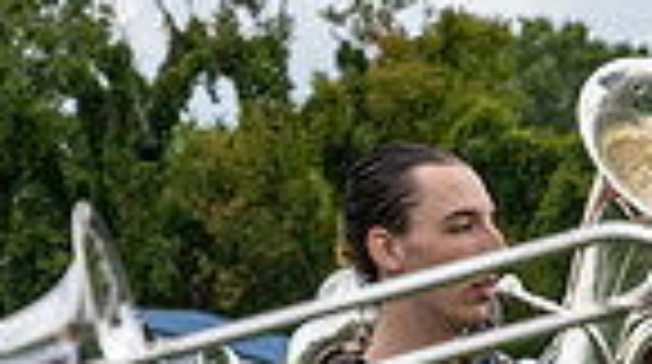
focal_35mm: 294
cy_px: 411
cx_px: 1025
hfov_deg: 7.2
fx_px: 5074
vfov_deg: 4.1
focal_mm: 70
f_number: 4
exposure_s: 1/800
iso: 160
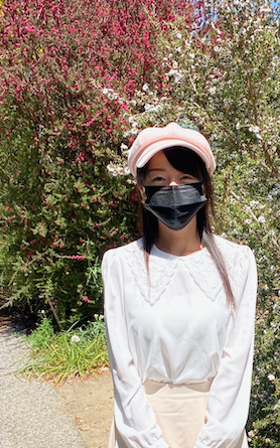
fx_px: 757
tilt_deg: -14.8
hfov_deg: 20.7
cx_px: 232
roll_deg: +1.6
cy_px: 331
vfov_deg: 32.4
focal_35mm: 62
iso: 32
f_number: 1.8
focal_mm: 4.25
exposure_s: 1/1484
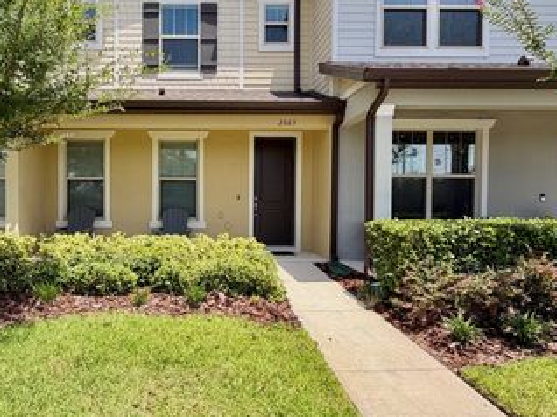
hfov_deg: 74.7
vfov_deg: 61.0
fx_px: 354
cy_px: 210
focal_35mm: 22
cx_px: 200
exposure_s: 1/770
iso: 40
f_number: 2.2
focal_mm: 2.22
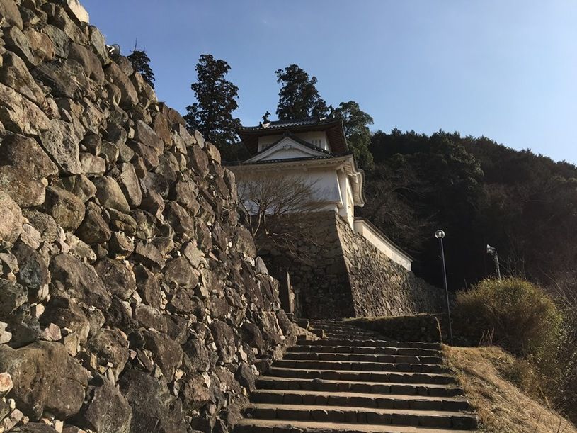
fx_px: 483
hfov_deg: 61.7
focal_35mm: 29
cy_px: 216
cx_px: 288
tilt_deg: +20.4
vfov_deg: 48.2
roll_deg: -3.1
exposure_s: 1/1876
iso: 25
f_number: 2.2
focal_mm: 4.15
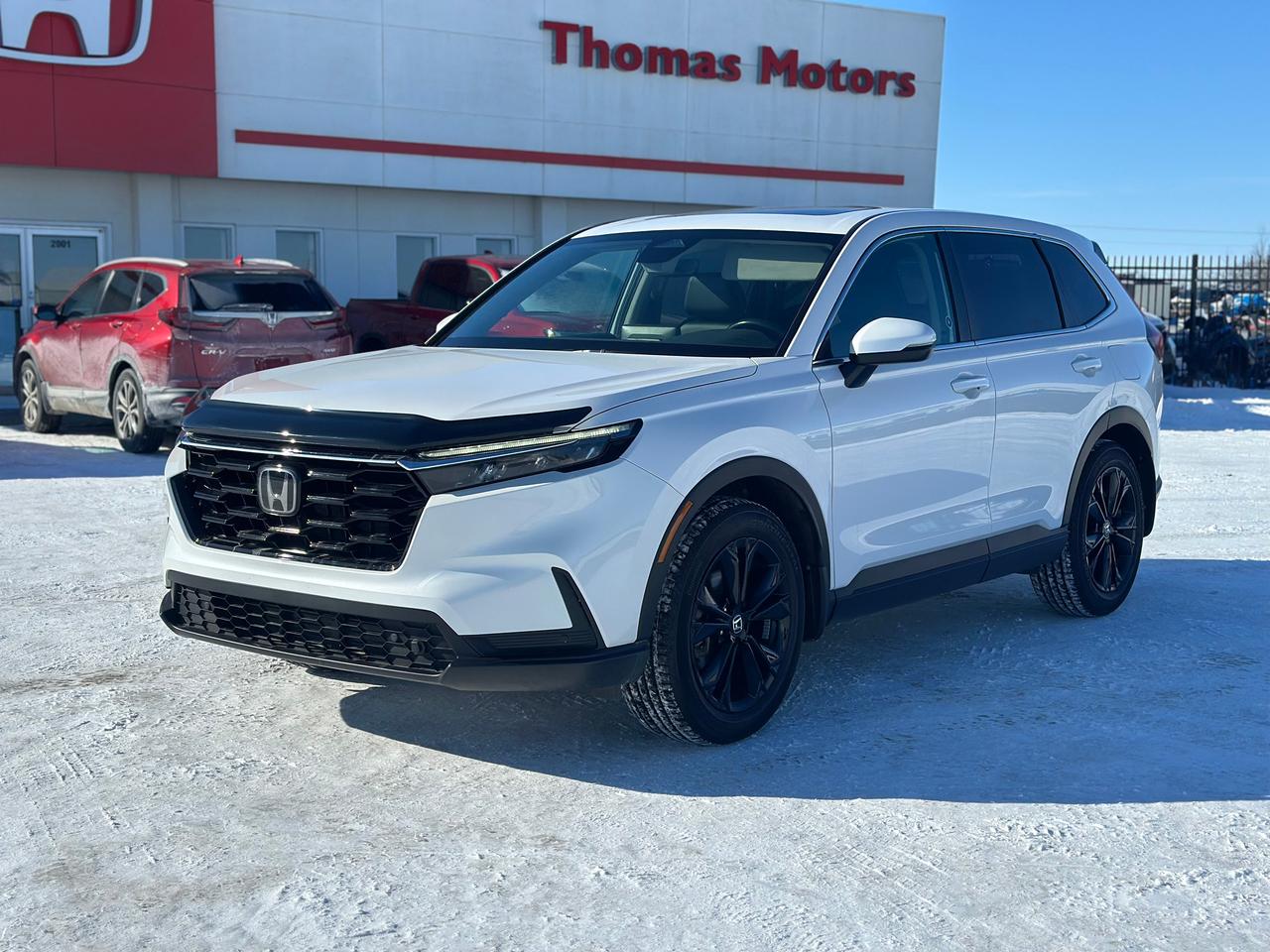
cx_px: 635
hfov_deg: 39.7
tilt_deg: -1.6
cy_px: 476
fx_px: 1761
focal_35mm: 48
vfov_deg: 30.3
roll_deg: -1.2
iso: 100
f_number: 1.78
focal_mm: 6.86
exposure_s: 1/9804
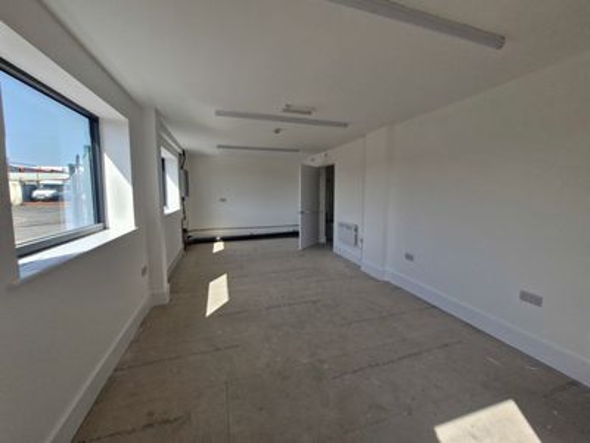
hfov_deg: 106.2
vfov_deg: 89.9
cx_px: 295
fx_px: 222
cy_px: 222
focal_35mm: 13
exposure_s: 1/473
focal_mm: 1.74
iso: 50
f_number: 2.2
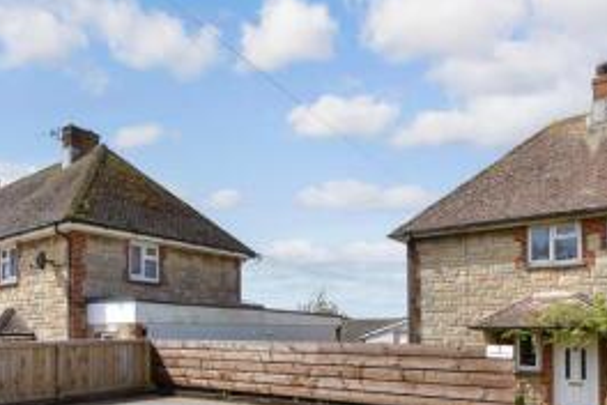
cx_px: 214
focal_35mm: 27
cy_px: 326
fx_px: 455
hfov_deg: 66.0
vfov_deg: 45.4
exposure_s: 1/250
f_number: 8
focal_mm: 10
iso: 160
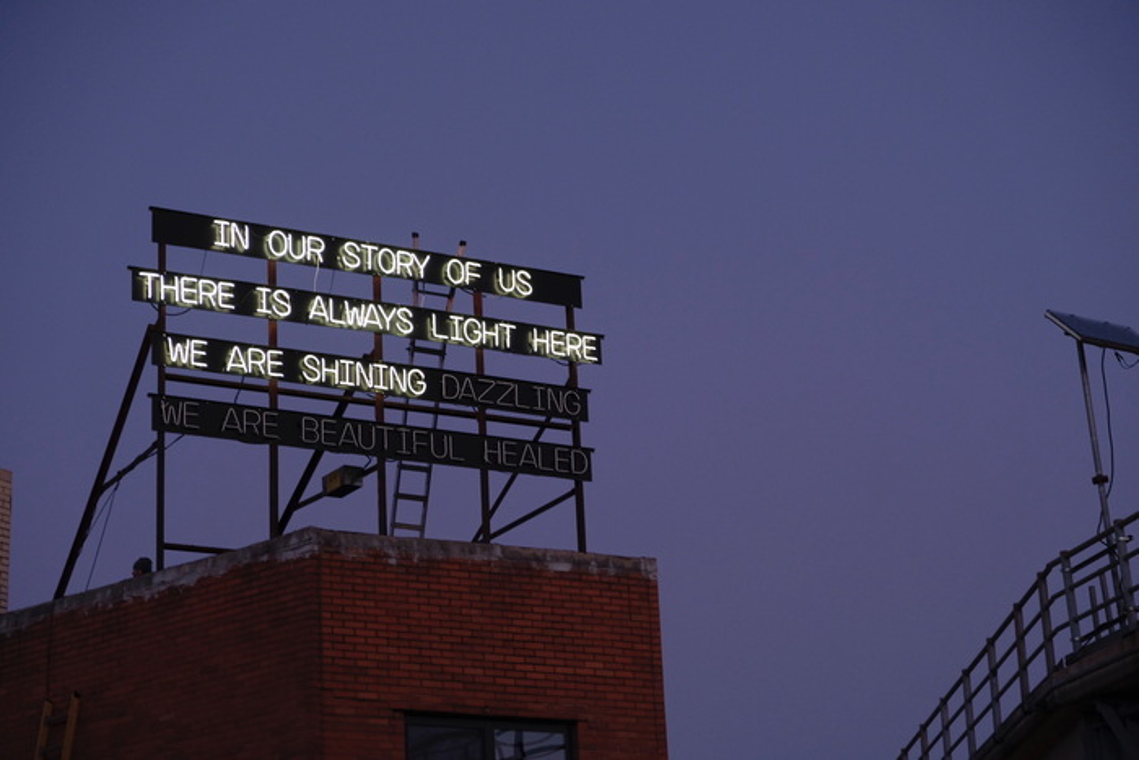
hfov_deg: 24.5
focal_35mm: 83
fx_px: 2626
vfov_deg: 16.5
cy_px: 380
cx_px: 570
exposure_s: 1/40
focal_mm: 55
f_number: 4
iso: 800
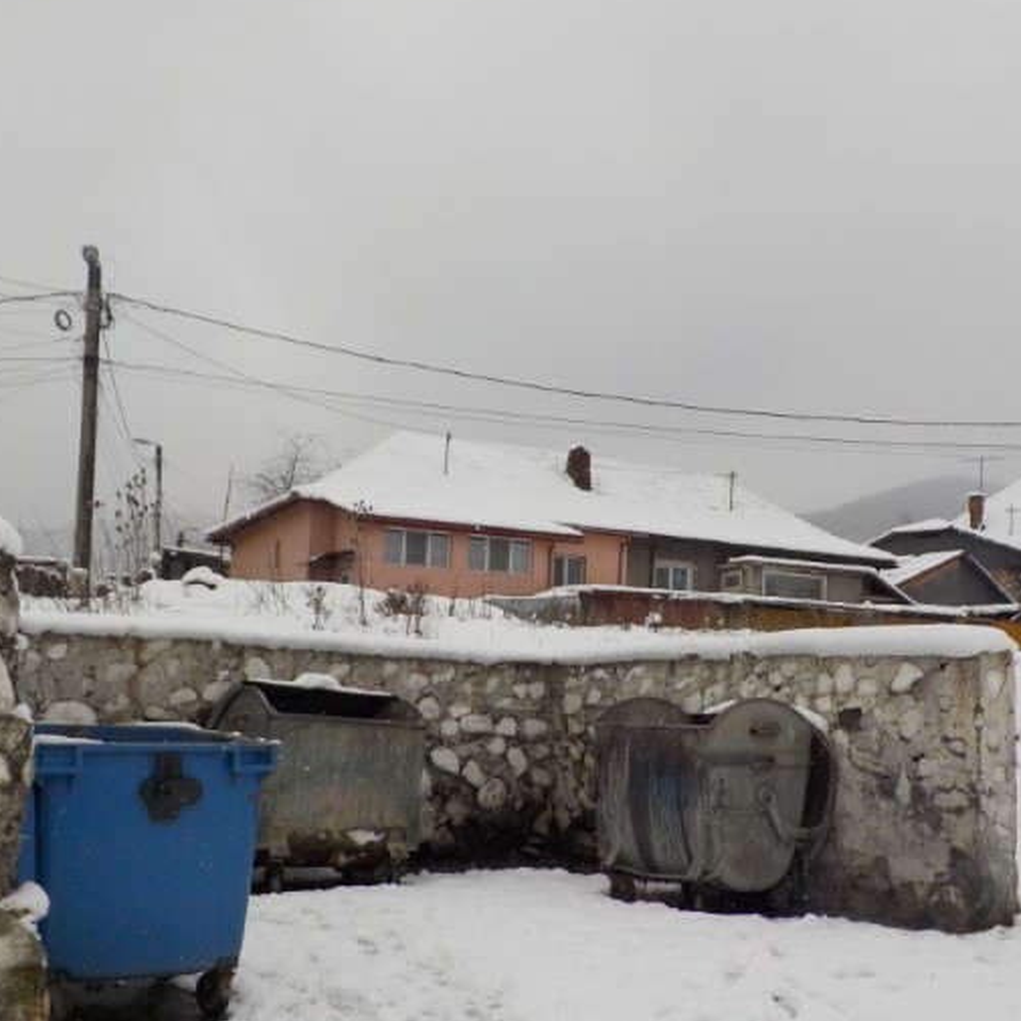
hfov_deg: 39.8
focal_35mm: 42
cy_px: 576
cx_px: 633
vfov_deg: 40.0
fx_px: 1402
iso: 125
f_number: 3.3
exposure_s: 1/1000
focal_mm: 4.1
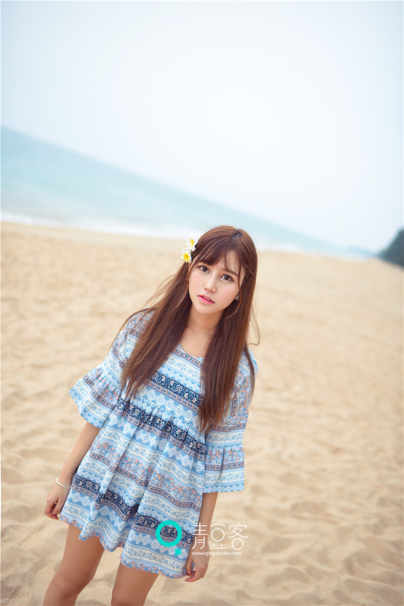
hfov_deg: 37.8
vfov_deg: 54.4
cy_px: 303
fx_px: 589
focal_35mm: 35
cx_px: 202
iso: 400
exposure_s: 1/100
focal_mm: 35
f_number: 1.8
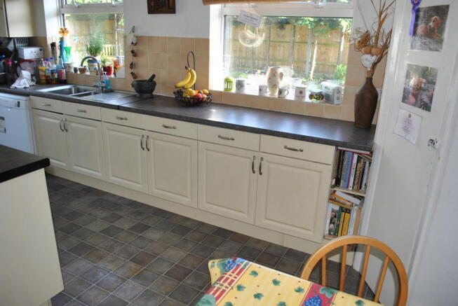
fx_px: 344
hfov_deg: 67.3
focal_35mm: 27
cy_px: 153
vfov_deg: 48.0
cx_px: 229
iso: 200
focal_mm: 18
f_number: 3.5
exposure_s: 1/60
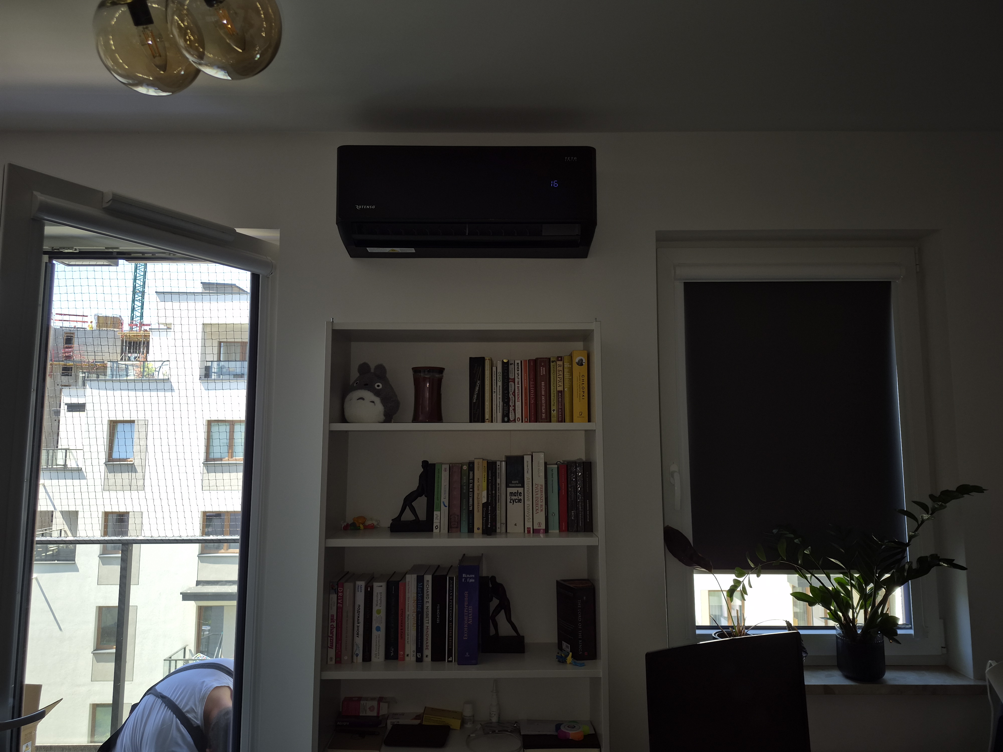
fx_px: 666
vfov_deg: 58.9
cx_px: 502
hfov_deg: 73.9
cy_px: 376
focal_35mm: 23
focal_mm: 5.4
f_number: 1.8
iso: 25
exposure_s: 1/125
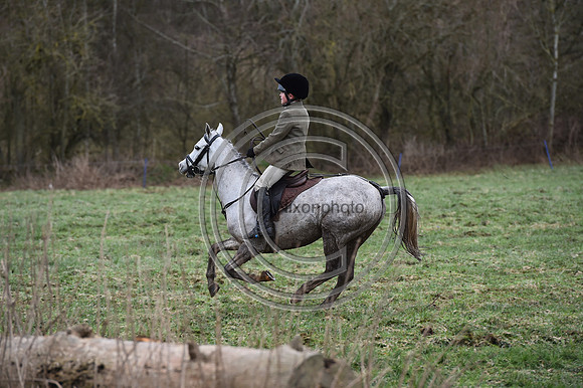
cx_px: 292
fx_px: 3237
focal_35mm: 200
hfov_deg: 10.3
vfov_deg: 6.9
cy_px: 194
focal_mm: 200
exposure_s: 1/1250
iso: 1400
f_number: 5.6
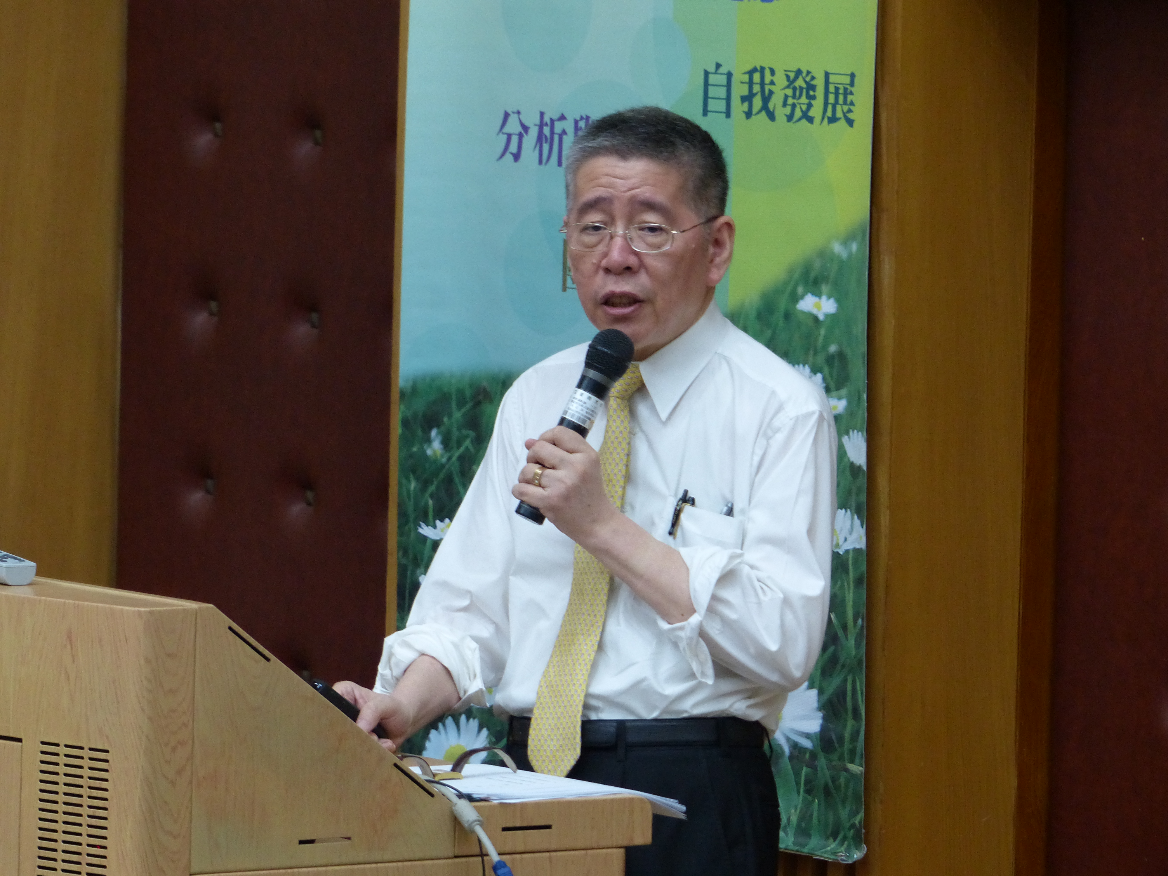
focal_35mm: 254
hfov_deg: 7.8
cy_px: 438
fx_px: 8570
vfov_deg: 5.9
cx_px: 584
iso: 400
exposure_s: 1/40
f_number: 2.8
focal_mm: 45.7
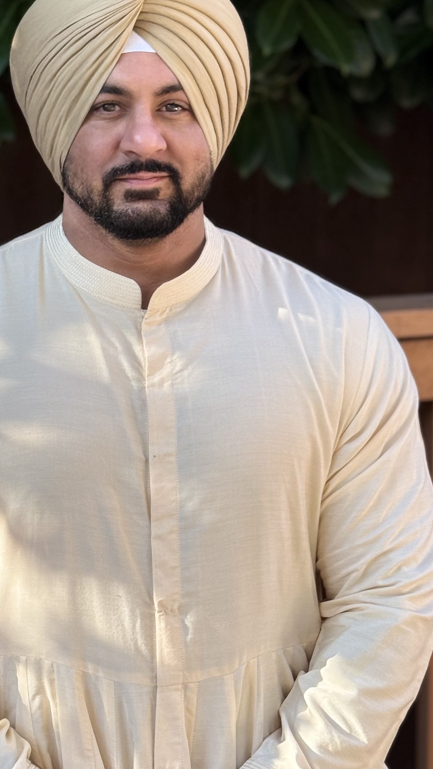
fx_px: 1878
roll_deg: +1.3
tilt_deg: -9.2
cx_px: 130
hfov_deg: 13.1
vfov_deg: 23.1
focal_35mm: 92
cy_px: 328
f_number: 1.78
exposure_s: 1/657
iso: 100
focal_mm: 6.76
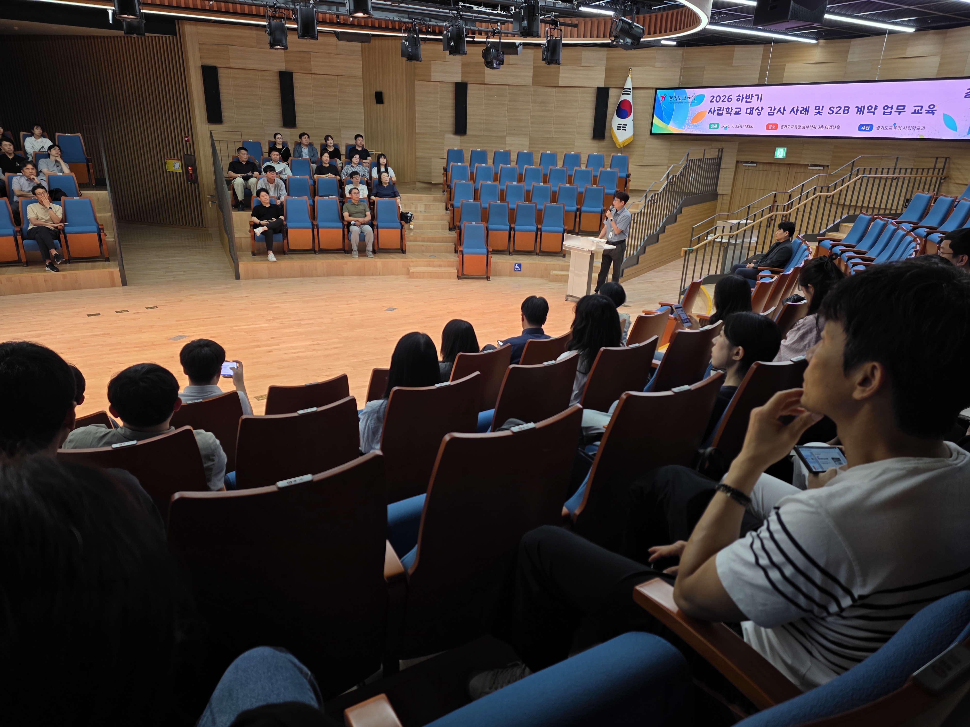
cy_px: 364
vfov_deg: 58.9
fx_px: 644
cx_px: 485
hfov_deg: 73.9
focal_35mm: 23
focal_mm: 6.25
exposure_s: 1/53
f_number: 1.7
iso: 40
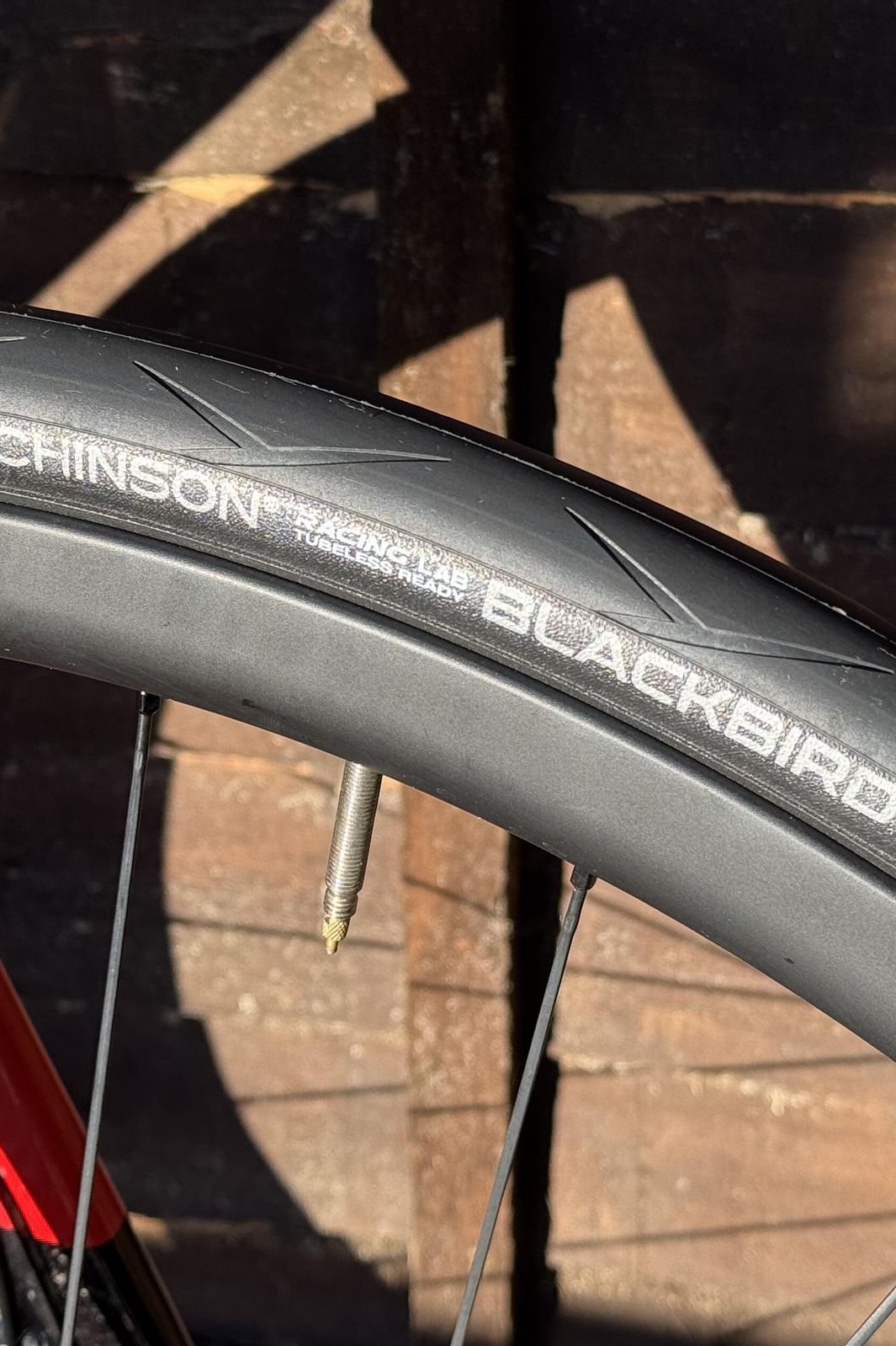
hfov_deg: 17.1
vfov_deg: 25.3
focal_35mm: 80
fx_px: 2987
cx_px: 459
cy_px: 584
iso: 64
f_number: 1.78
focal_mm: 6.76
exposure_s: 1/685
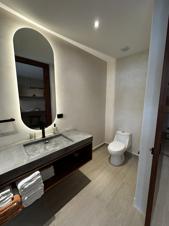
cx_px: 84
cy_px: 113
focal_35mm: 14
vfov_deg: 102.1
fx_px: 91
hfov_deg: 85.7
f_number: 2.2
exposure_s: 1/60
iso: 200
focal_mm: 2.22
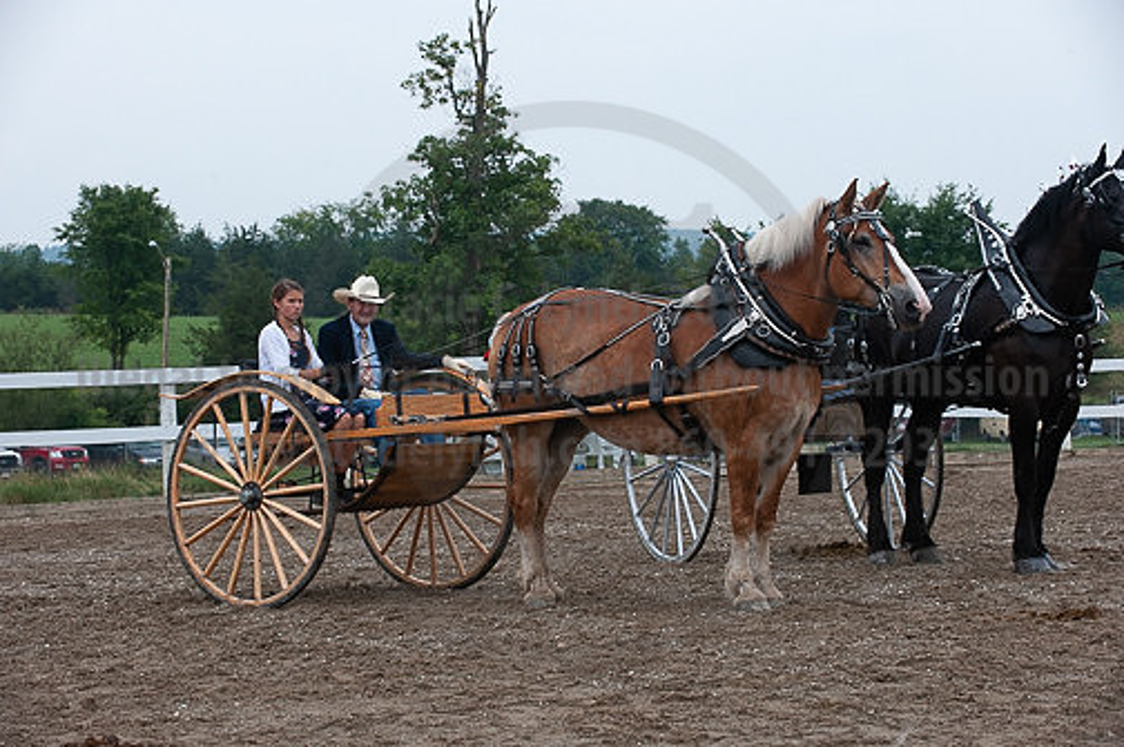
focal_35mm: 105
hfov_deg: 19.5
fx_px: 3275
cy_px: 374
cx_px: 562
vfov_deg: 13.0
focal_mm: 105
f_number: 5.6
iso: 1100
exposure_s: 1/1000
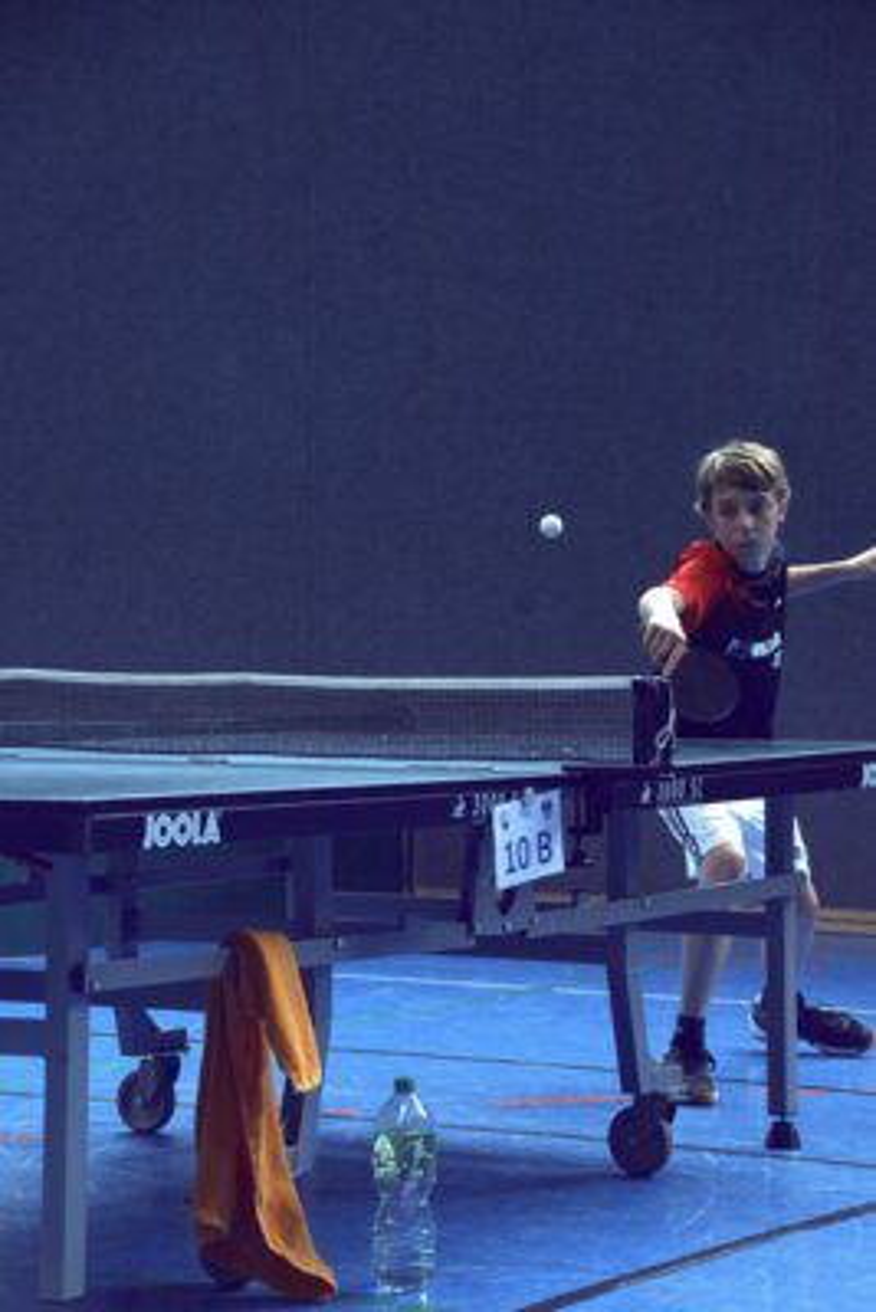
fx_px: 3829
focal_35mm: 105
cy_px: 656
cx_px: 438
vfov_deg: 19.4
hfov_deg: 13.1
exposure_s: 1/1250
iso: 3200
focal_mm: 70
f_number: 5.6
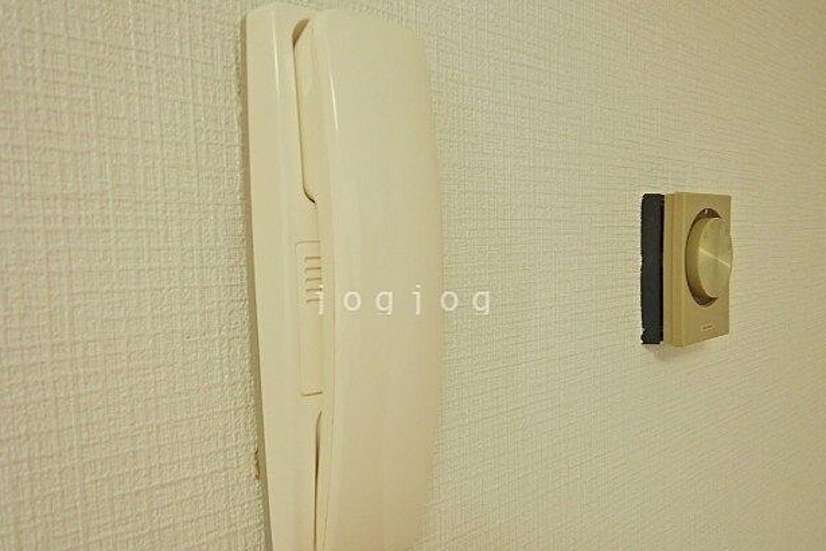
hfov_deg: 69.4
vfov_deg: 49.6
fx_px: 597
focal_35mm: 26
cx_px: 405
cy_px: 298
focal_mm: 4.3
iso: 160
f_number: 2.8
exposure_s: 1/30
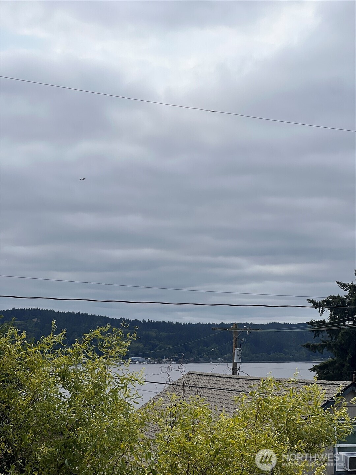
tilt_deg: +7.2
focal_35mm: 77
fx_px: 1056
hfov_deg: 19.1
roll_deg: +0.2
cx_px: 178
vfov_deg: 25.3
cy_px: 238
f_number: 2.8
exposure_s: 1/1783
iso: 32
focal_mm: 9
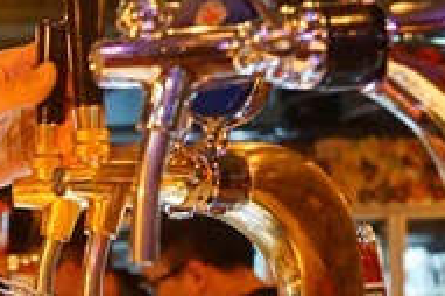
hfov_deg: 16.7
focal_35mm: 109
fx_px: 1346
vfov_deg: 12.5
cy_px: 227
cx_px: -259
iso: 3200
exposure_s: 1/60
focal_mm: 26
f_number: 4
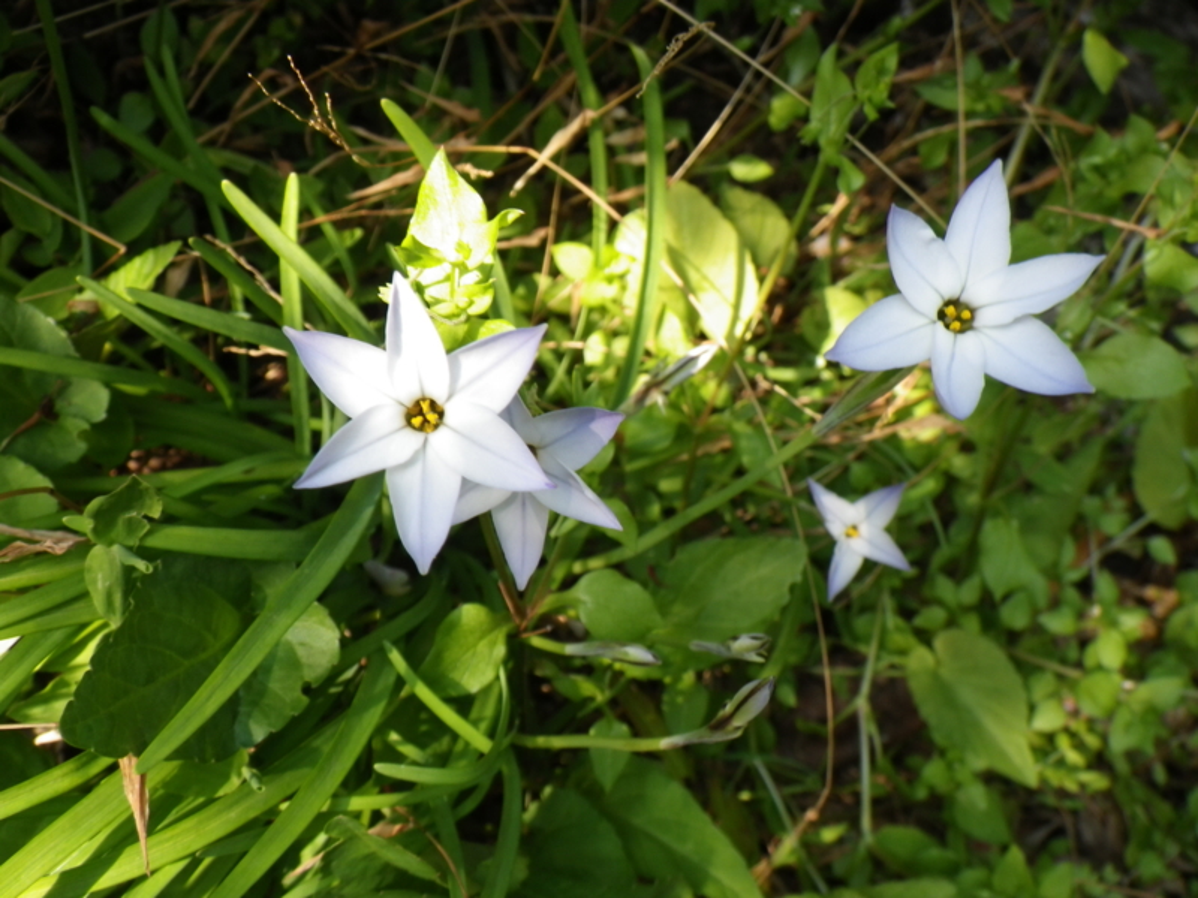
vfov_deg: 41.8
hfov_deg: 54.0
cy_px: 449
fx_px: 1177
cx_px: 599
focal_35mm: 34
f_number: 3.8
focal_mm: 6.1
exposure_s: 1/50
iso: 80
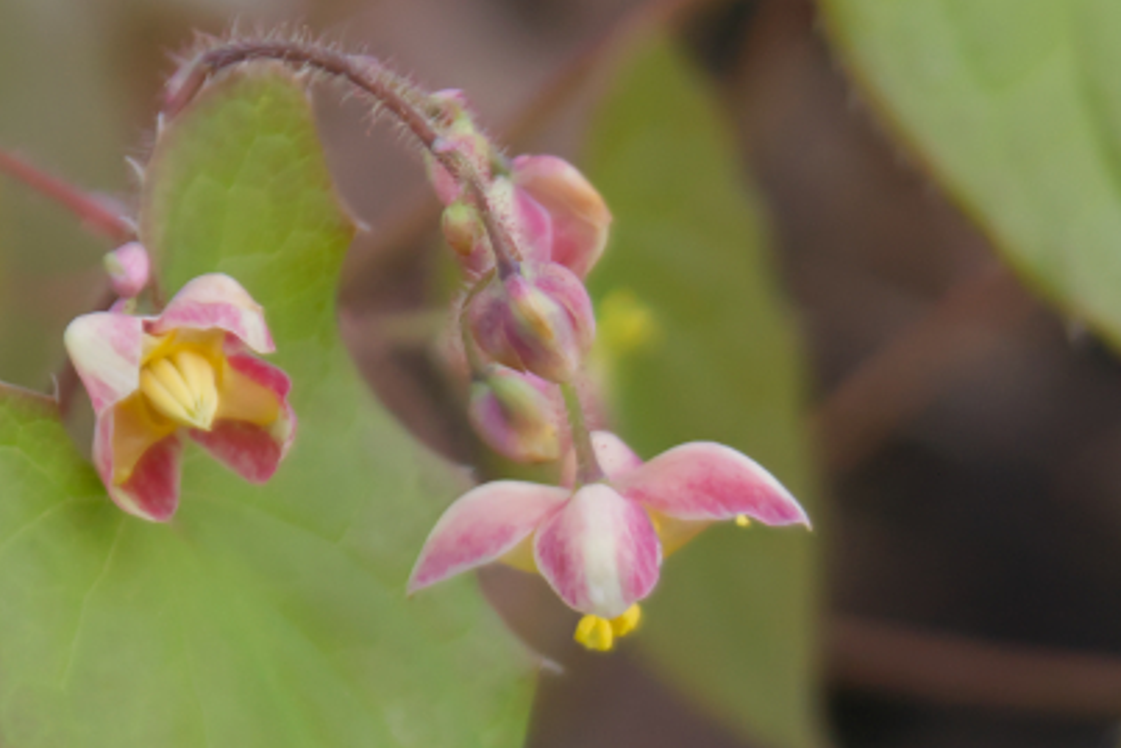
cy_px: 690
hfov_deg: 8.4
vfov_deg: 5.6
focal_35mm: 245
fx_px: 7647
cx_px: 92
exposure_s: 1/100
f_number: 5.6
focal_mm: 55
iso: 640
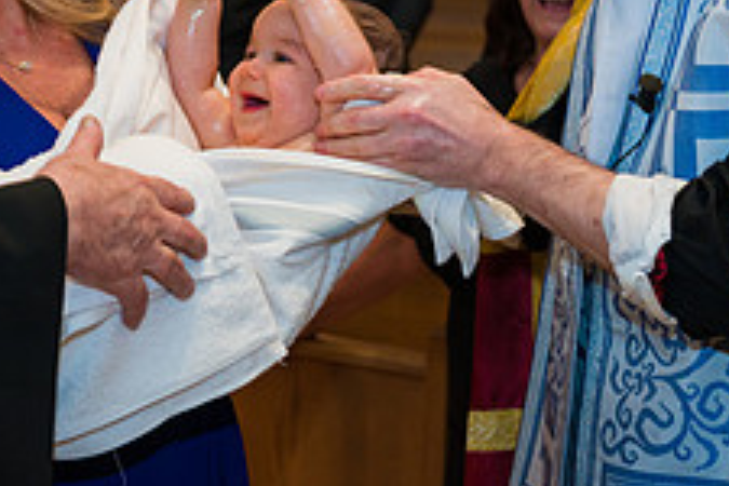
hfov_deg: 20.1
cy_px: 61
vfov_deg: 13.4
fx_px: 2045
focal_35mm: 101
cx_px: 180
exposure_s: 1/125
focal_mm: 35
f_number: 3.2
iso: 400
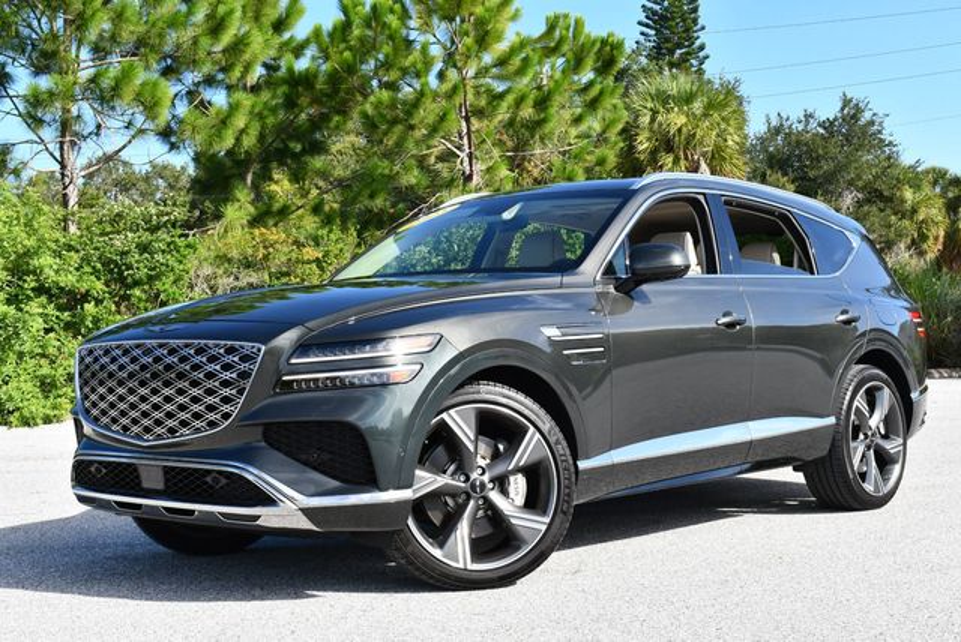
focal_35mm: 52
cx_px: 480
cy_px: 321
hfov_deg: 38.2
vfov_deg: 26.0
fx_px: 1389
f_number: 7.1
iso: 200
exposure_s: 1/250
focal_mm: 26
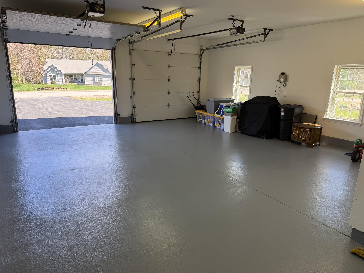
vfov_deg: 56.8
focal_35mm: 24
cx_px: 182
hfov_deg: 71.6
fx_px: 252
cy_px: 136
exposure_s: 1/524
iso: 100
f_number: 1.78
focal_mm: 6.76
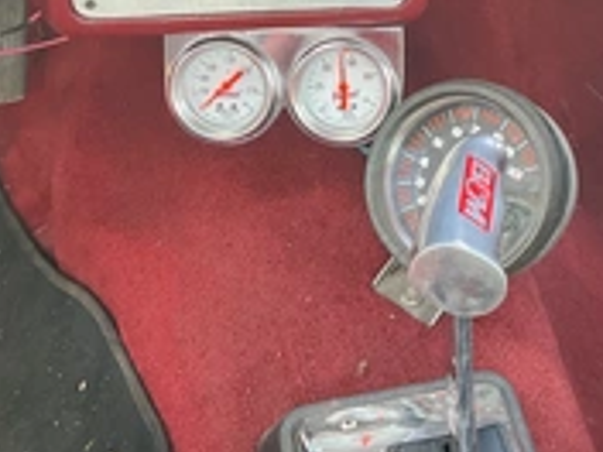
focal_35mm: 66
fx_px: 1150
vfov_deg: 21.4
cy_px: -14
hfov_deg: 28.7
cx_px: 487
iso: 64
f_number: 1.8
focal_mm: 3
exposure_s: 1/106
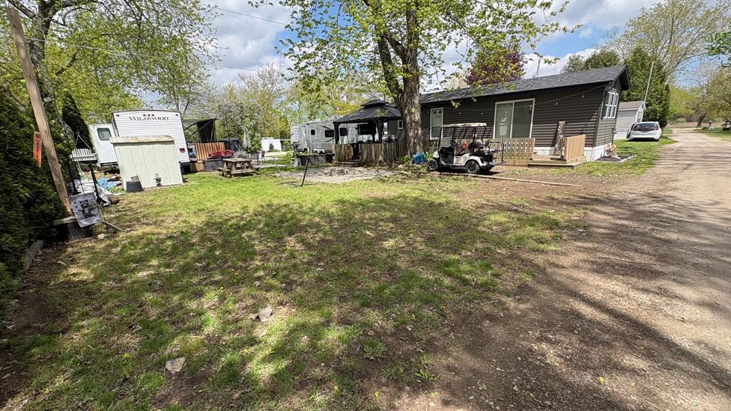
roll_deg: +2.8
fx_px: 310
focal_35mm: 16
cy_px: 219
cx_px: 365
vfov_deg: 67.0
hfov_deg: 99.4
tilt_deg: -15.9
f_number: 2.2
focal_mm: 2.22
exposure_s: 1/821
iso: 40
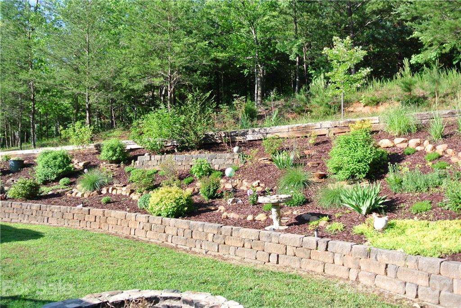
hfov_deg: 63.6
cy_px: 154
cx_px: 230
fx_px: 372
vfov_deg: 45.0
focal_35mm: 29
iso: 100
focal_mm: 11
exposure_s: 1/250
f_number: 4
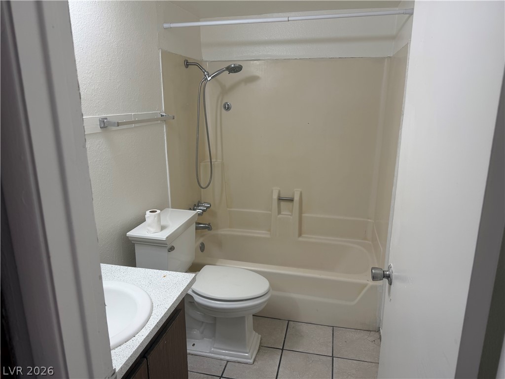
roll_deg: -0.6
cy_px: 190
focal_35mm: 24
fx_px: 350
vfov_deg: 56.8
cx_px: 252
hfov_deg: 71.6
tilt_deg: -14.1
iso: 80
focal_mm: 6.76
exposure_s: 1/120
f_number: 1.78
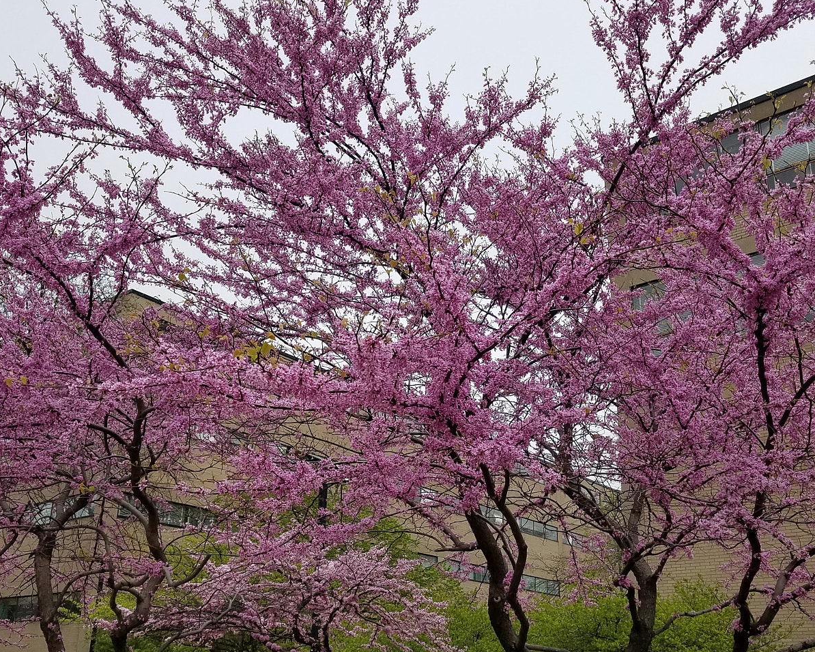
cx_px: 422
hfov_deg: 52.8
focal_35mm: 34
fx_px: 820
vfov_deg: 43.0
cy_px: 407
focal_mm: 4.2
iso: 50
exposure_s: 1/4192
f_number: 1.7
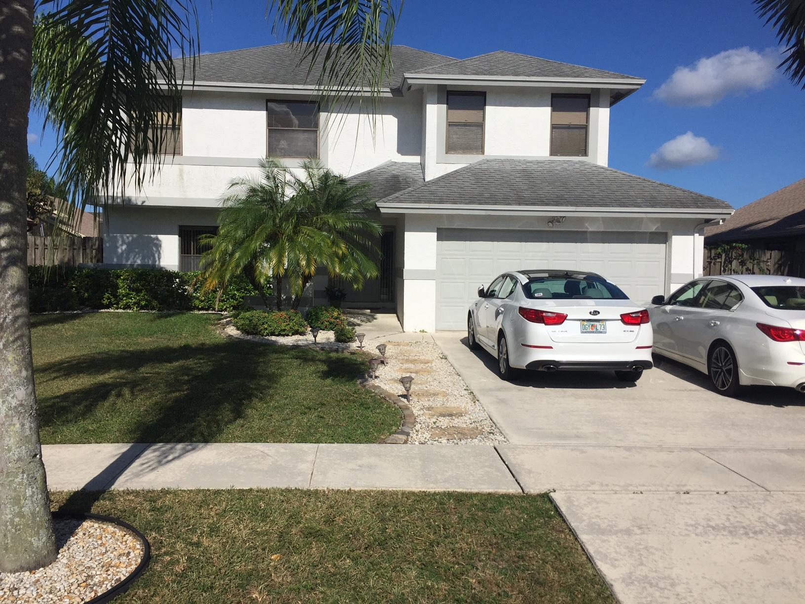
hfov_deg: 61.7
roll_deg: -0.9
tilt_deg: -2.9
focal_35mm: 29
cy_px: 302
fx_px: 674
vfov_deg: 48.2
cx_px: 402
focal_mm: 4.15
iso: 32
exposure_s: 1/4950
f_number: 2.2
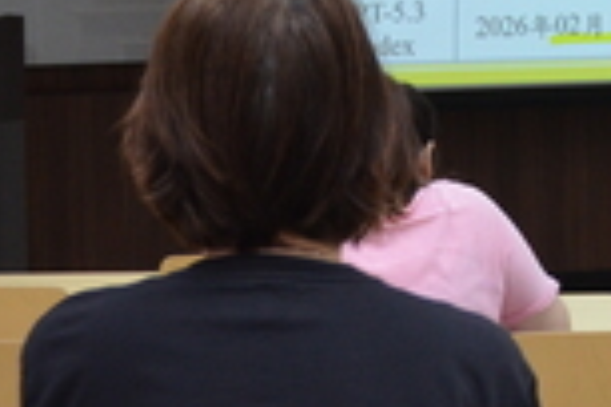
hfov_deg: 10.4
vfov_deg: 7.1
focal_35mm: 192
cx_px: 863
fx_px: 3258
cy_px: -92
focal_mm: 28
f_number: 5.6
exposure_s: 1/100
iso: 800
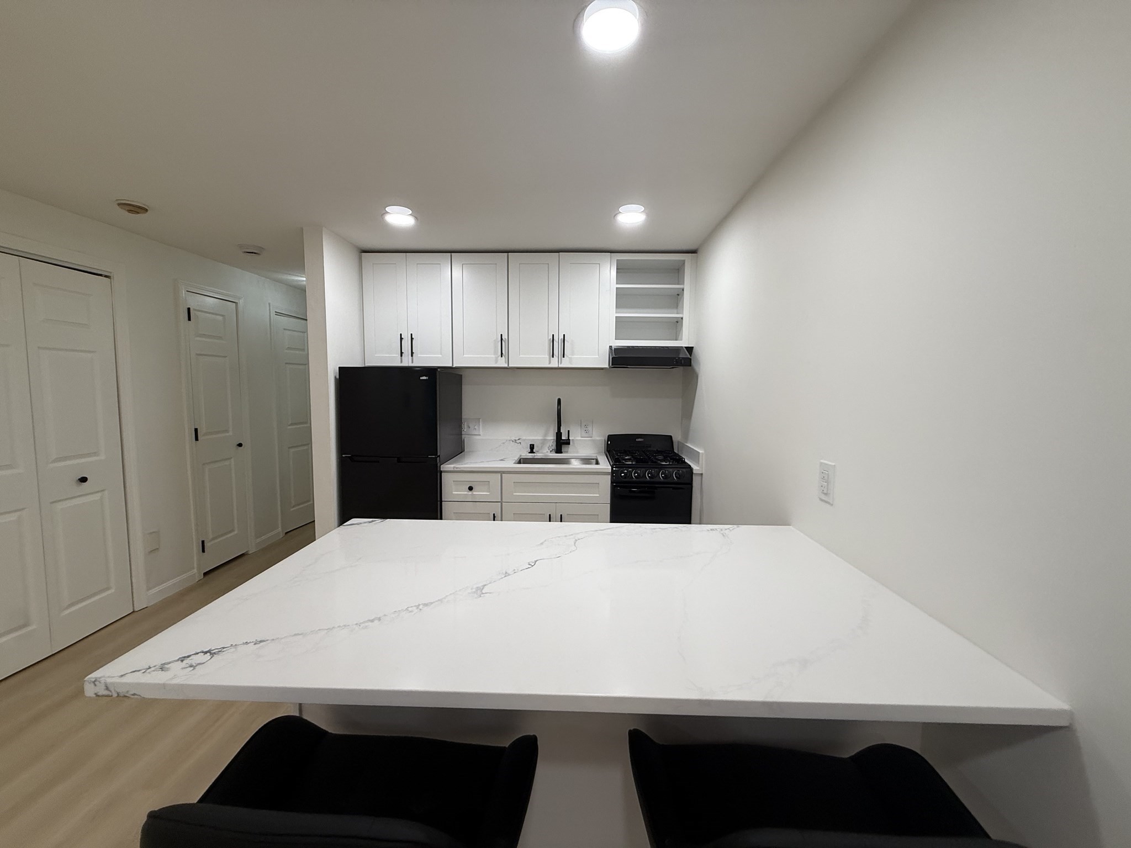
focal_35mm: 14
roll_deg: -1.3
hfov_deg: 102.1
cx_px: 566
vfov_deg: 85.7
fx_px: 457
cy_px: 424
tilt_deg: -8.7
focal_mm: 2.22
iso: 125
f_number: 2.2
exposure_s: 1/120
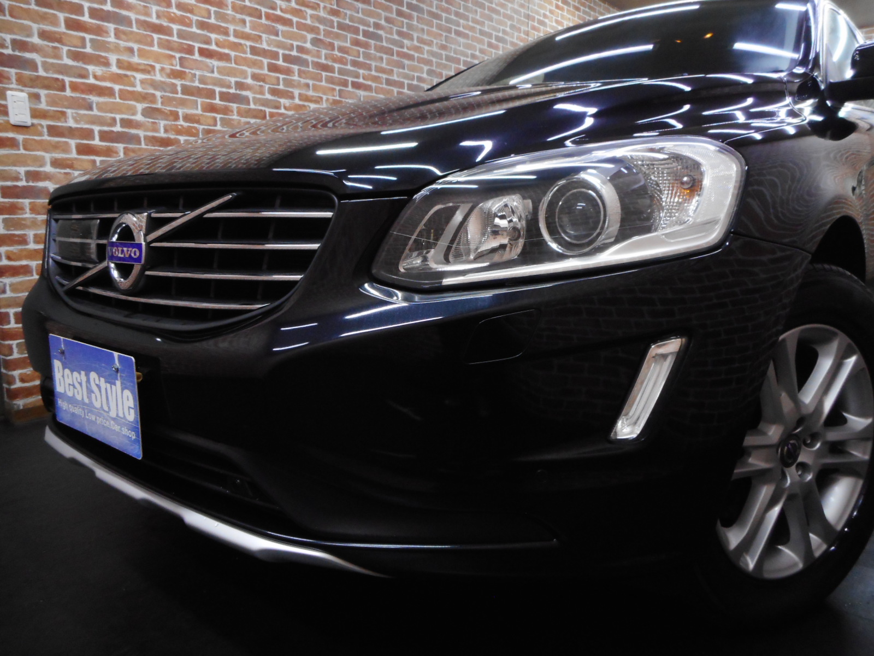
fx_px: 631
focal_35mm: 25
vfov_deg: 54.9
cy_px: 328
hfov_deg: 69.4
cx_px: 437
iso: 320
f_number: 3.7
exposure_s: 1/30
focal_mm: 4.5
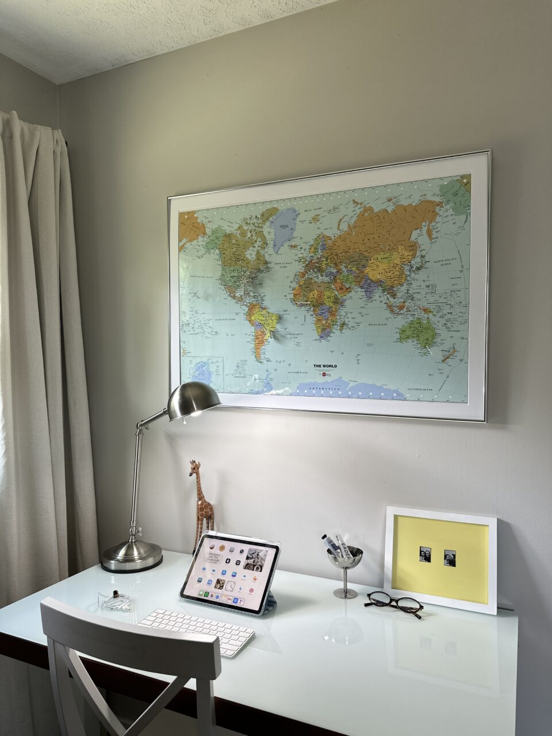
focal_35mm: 24
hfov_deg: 56.8
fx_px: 510
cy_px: 368
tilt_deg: -0.9
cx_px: 276
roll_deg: +0.3
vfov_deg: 71.6
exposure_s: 1/120
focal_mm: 6.86
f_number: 1.78
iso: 125
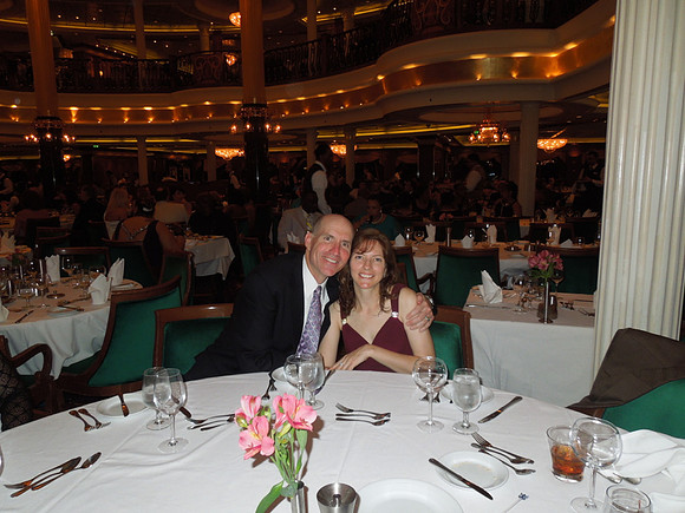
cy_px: 256
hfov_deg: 69.4
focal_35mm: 25
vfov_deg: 54.9
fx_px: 495
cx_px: 342
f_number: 3.3
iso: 200
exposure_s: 1/30
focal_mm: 4.5
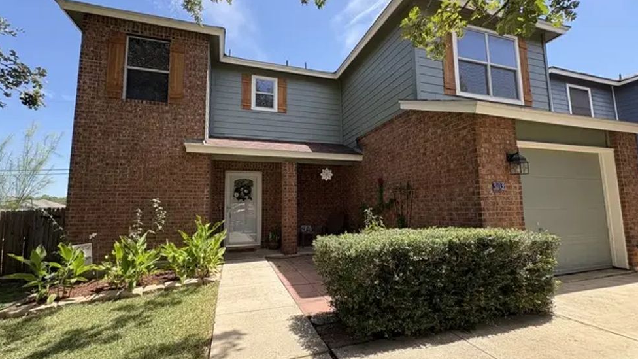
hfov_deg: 99.4
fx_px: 271
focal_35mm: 16
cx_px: 316
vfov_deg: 67.1
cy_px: 178
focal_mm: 2.22
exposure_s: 1/409
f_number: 2.2
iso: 64
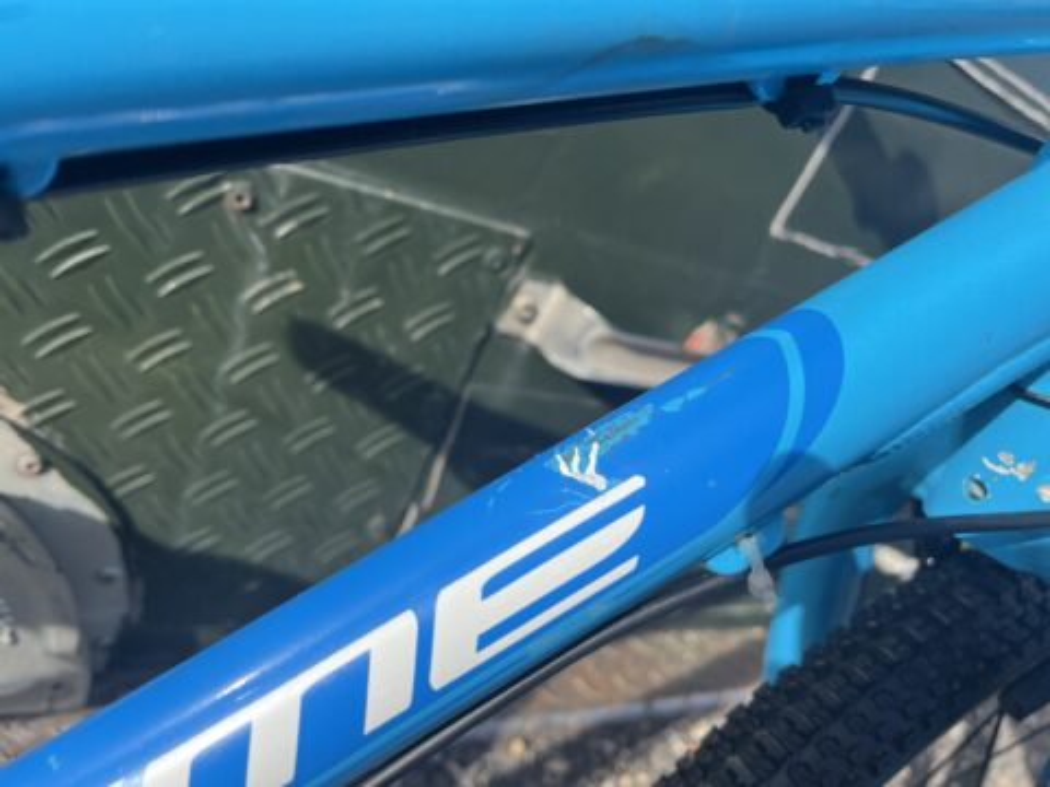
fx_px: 789
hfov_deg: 67.3
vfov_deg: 53.1
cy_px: 394
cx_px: 525
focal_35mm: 26
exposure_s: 1/2062
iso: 50
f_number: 1.6
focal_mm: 5.1
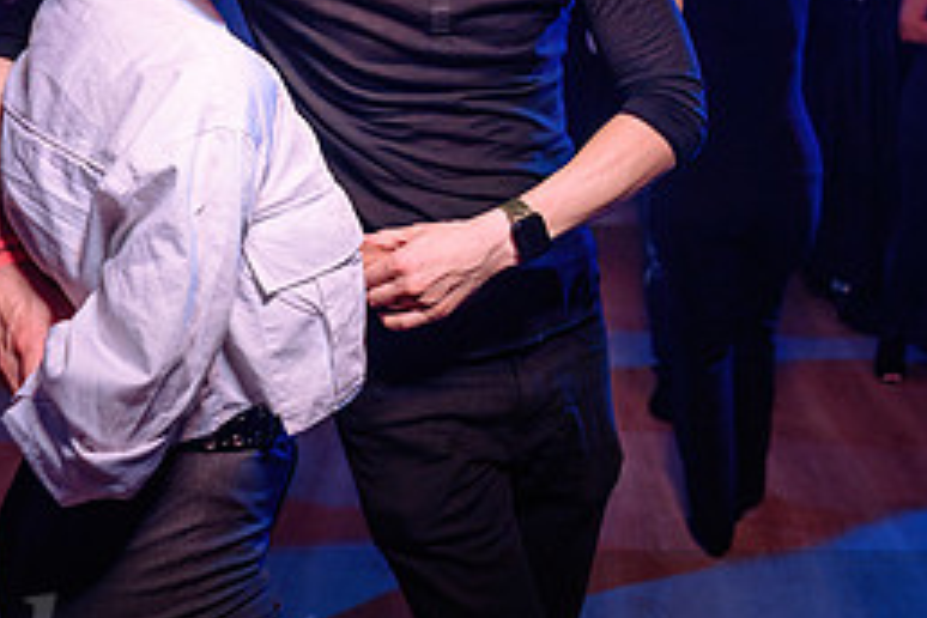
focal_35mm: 54
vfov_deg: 24.9
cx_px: 507
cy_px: 178
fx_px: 1390
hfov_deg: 36.8
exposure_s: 1/60
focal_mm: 24
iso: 800
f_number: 3.2
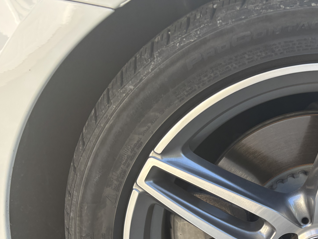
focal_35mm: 51
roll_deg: +5.0
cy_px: 231
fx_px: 469
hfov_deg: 34.9
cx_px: 299
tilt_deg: -28.2
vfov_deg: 27.2
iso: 50
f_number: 1.6
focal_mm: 5.96
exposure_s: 1/262
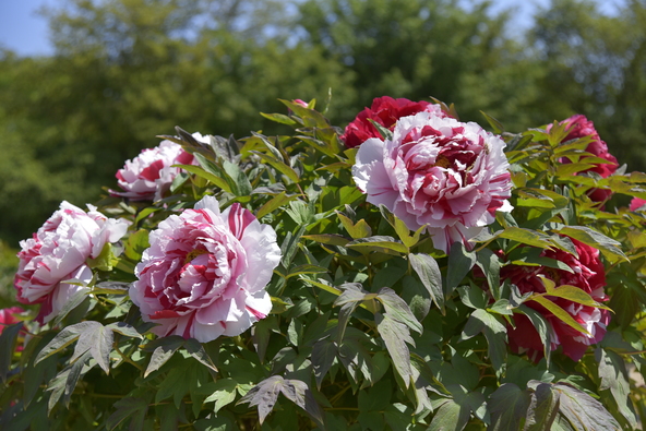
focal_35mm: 62
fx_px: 1113
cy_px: 216
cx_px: 323
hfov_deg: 32.4
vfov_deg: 21.9
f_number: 4.5
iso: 500
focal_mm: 62
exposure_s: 1/4000
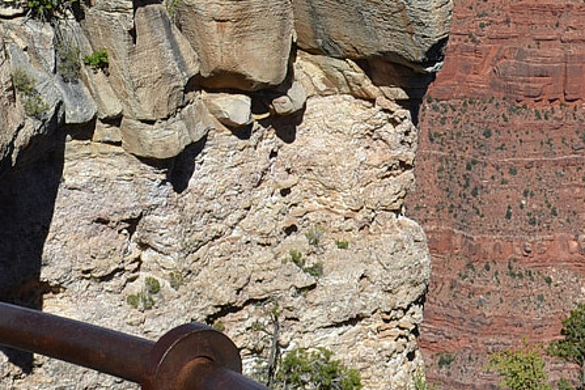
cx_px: 127
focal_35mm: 118
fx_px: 1917
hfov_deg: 17.2
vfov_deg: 11.1
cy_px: -208
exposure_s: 1/320
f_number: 9
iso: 100
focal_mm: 22
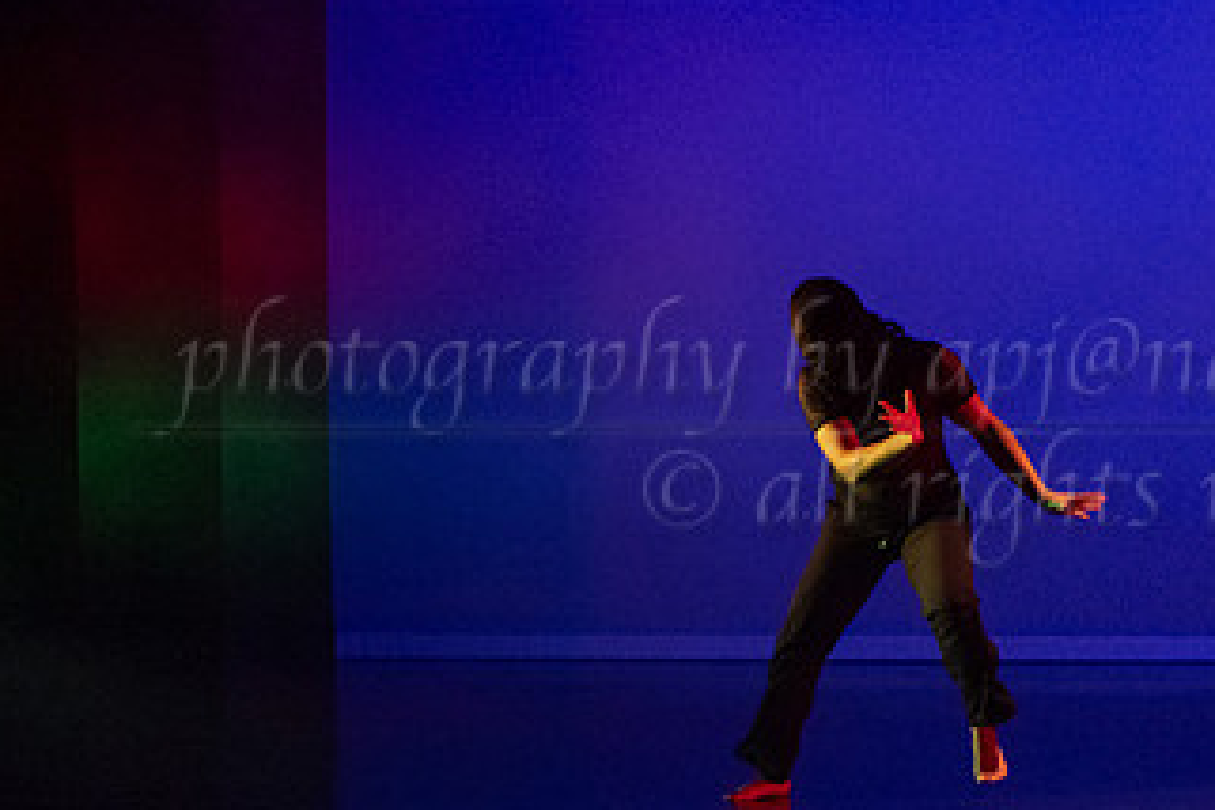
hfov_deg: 12.5
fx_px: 5535
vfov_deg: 8.4
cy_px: 460
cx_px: 903
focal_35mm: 164
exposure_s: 1/250
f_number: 2.8
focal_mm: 75
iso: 4000
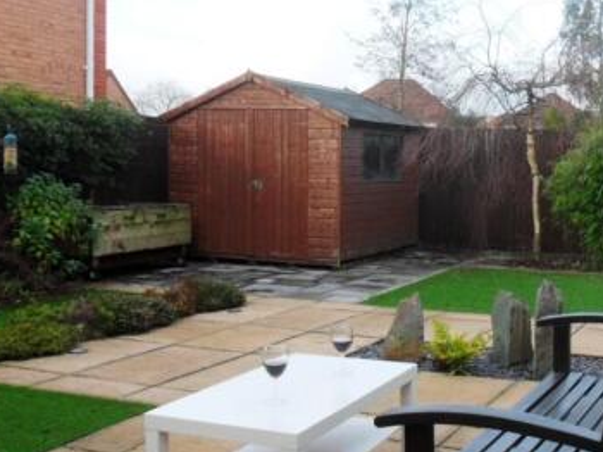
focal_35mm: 45
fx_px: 783
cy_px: 210
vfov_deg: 32.1
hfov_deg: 40.9
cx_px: 452
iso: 80
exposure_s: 1/90
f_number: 3.5
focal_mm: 4.9
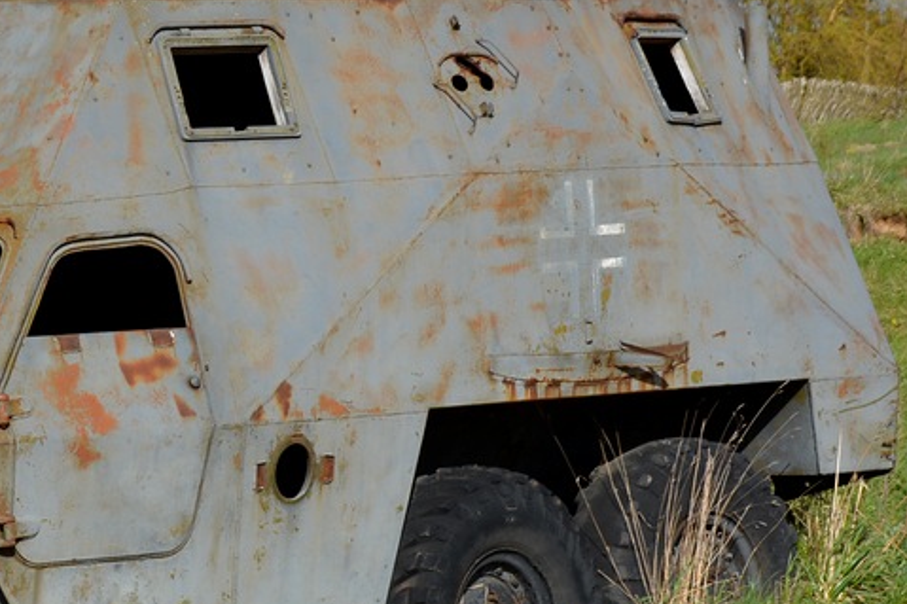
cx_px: -28
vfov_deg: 5.9
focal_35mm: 233
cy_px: 207
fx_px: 5868
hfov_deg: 8.8
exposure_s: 1/250
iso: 100
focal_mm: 62
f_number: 8
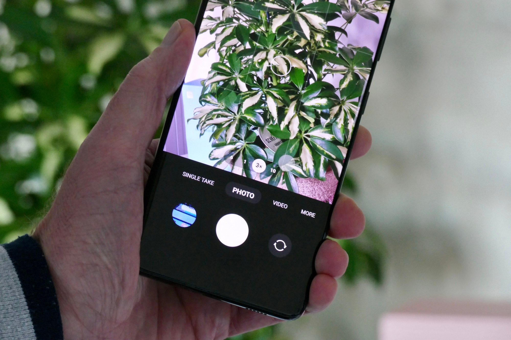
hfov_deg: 9.3
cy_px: 170
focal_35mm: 221
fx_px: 3136
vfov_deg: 6.2
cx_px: 256
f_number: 5
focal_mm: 80.51
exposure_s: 1/13
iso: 1600
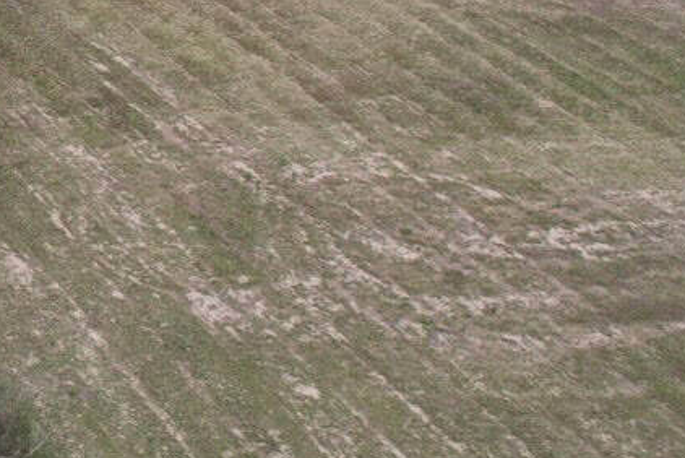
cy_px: -211
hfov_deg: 20.1
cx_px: -461
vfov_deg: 15.8
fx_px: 1523
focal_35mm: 80
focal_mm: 8.4
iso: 150
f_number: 2.8
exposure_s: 1/640
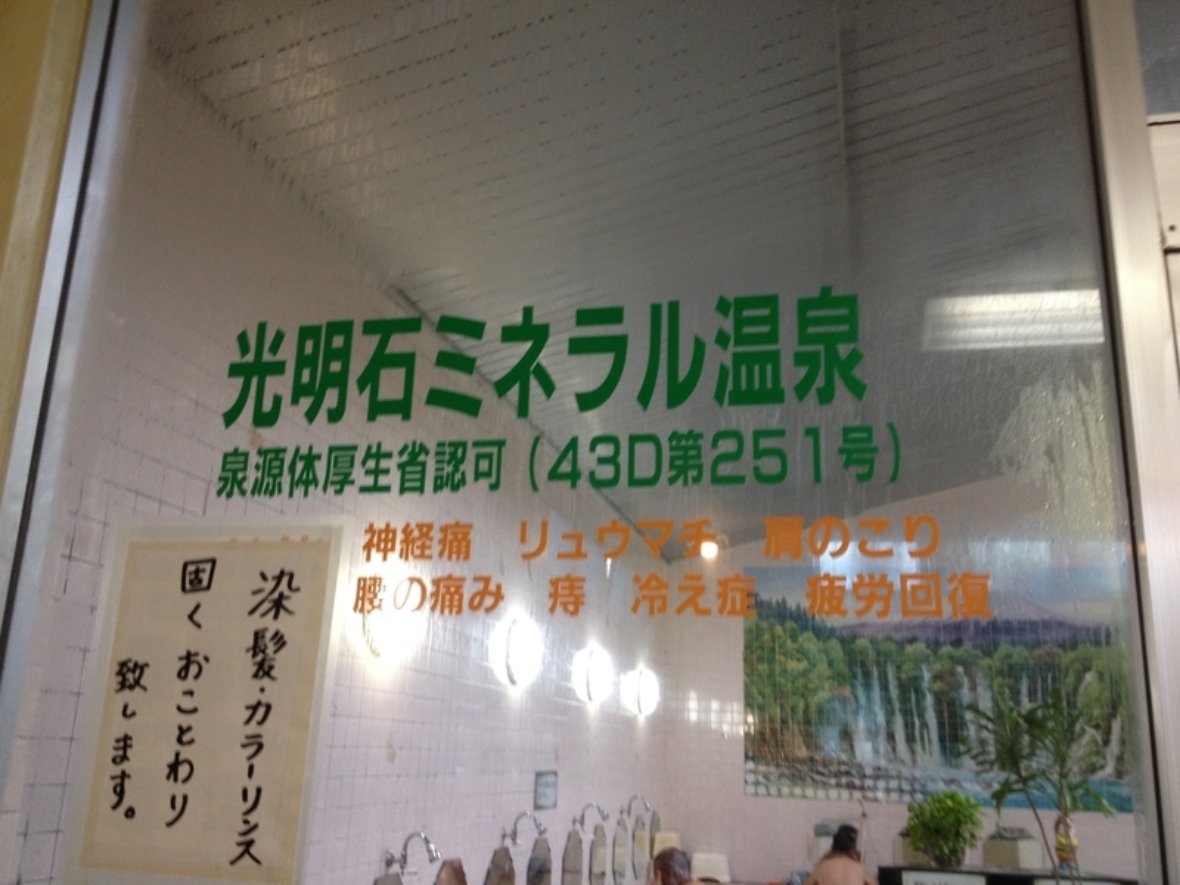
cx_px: 590
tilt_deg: +14.6
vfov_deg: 40.7
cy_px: 442
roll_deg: -2.2
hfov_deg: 52.6
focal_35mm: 35
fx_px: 1193
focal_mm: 4.28
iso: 100
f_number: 2.4
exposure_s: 1/20
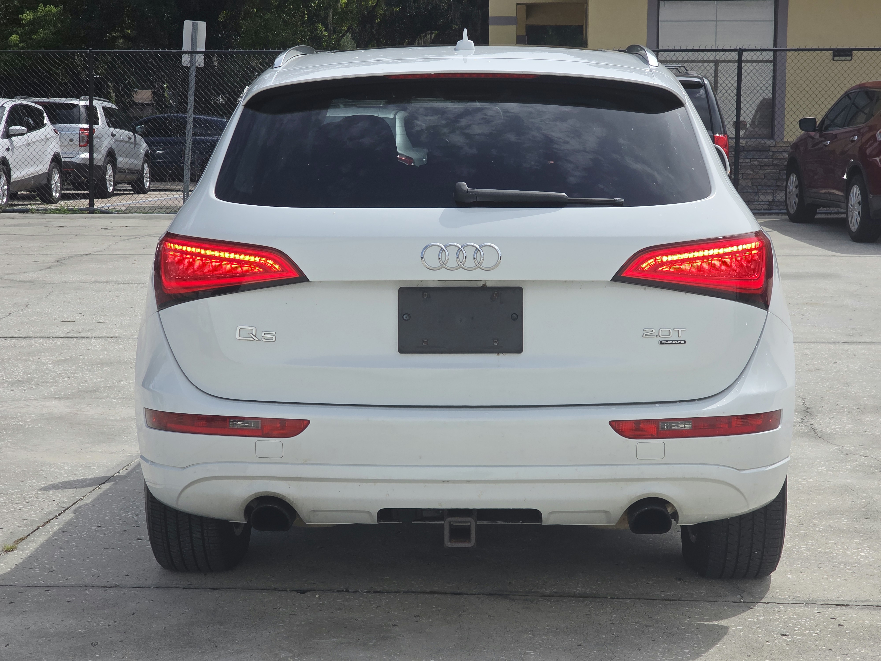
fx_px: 1756
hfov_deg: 28.2
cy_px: 330
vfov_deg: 21.3
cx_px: 440
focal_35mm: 69
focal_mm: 7.9
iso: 50
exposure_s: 1/2503
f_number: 2.4
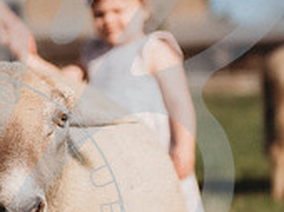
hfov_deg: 8.6
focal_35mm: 230
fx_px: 1884
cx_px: 38
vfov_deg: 6.4
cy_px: 101
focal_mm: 70
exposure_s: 1/2500
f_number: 2.8
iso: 100
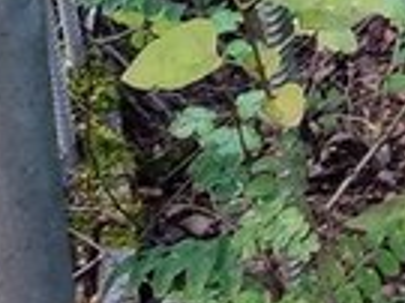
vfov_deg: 6.7
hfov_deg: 9.9
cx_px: 720
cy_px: -735
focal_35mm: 190
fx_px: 2221
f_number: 1.9
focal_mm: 6.04
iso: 99
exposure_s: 1/50
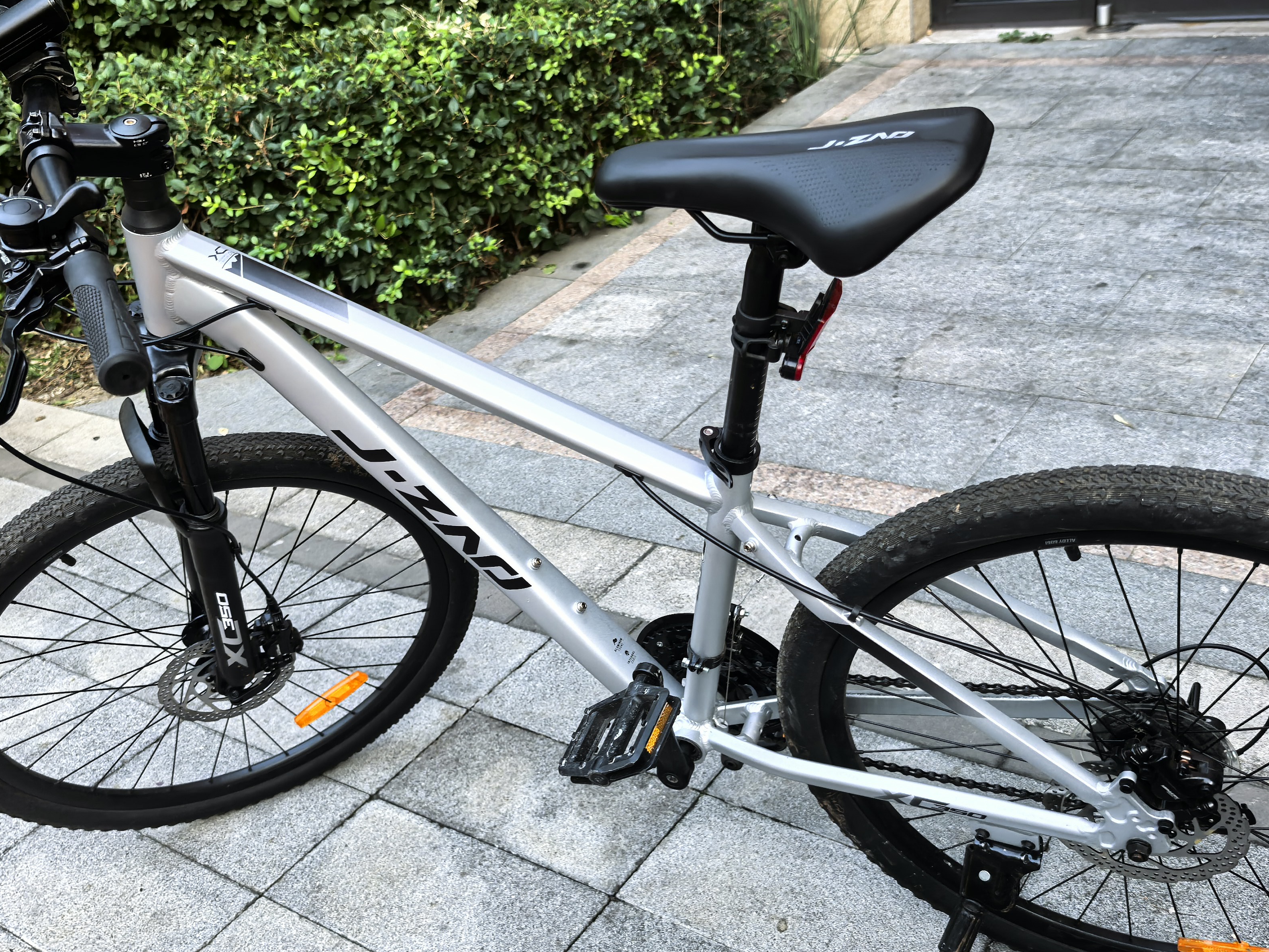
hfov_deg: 52.6
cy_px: 570
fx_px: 1283
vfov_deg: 40.5
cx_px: 621
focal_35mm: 35
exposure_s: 1/100
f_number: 1.4
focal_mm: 6.98
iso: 125
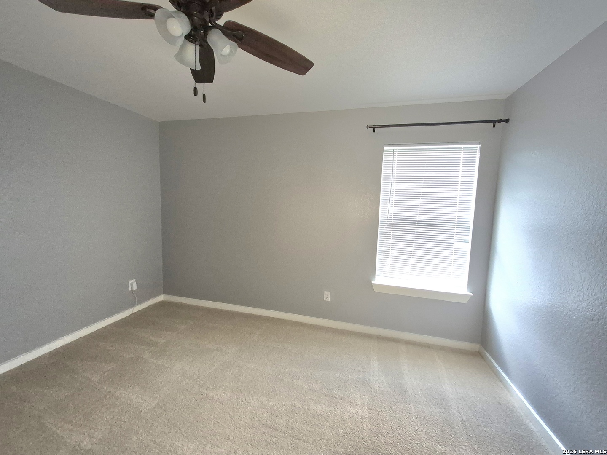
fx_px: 228
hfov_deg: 106.2
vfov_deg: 89.9
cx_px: 304
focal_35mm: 13
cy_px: 228
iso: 320
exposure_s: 1/60.2
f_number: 2.2
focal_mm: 1.74
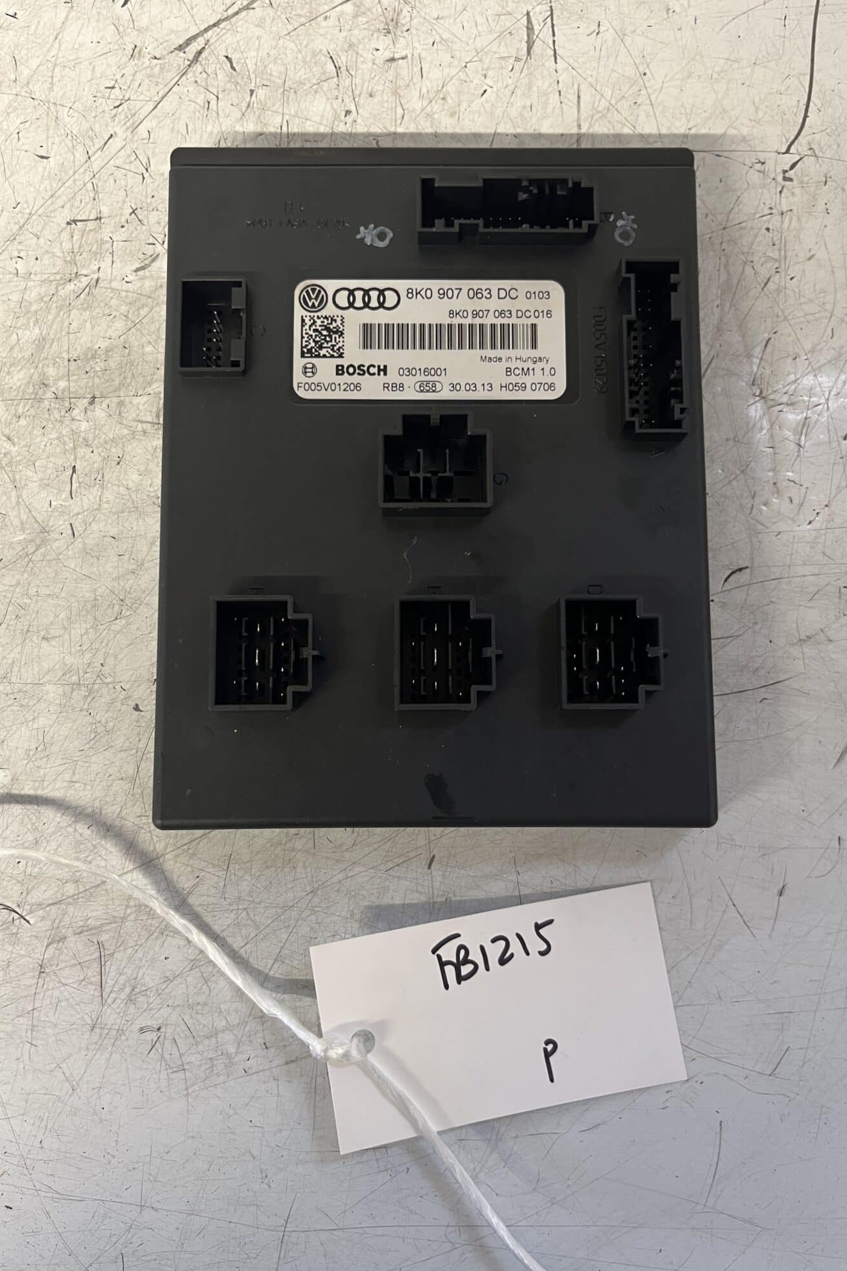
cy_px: 654
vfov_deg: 65.5
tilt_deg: -82.6
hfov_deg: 46.4
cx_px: 423
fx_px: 988
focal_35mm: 28
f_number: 1.6
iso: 160
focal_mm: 5.1
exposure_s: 1/50
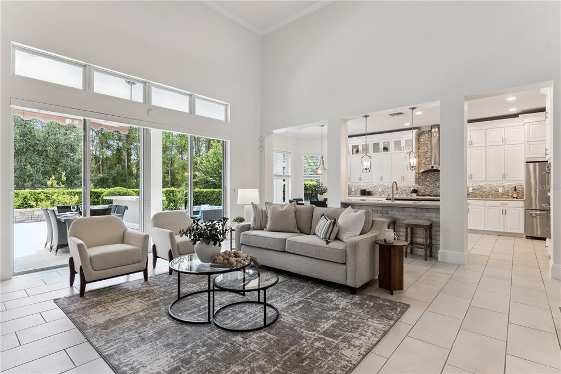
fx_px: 265
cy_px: 187
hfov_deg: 93.3
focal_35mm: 17
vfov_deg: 70.4
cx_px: 280
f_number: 10
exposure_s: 1/40
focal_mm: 17
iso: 800
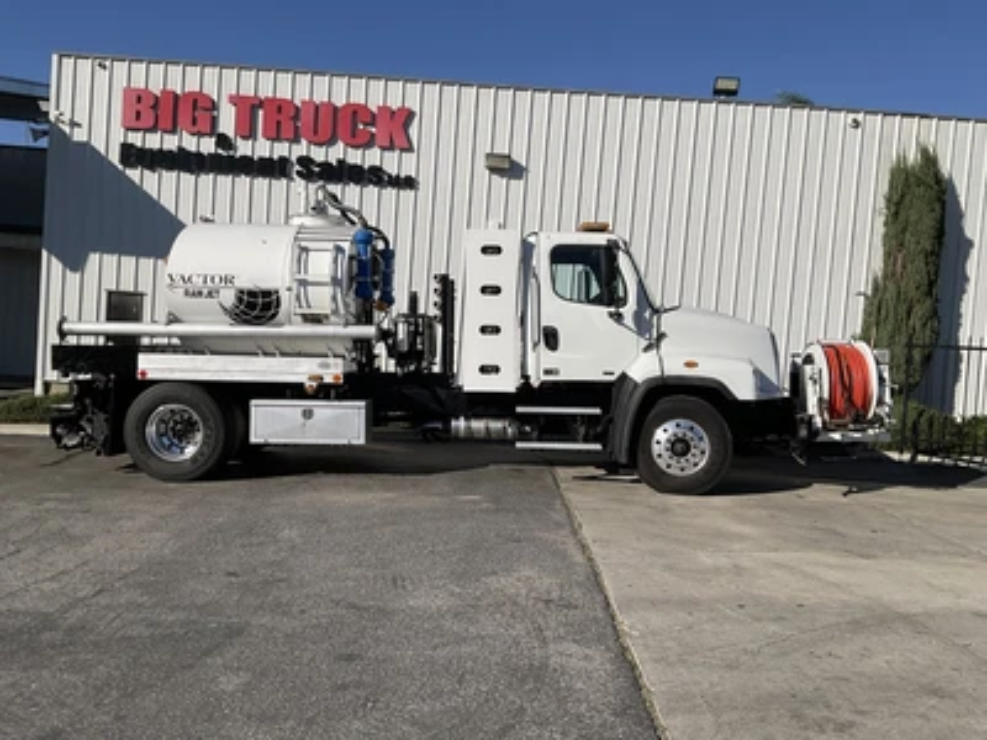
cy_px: 370
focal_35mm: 29
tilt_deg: -2.8
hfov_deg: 61.7
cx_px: 494
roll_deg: -5.2
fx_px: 827
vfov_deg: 48.2
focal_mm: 3
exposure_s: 1/3788
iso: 16
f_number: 1.8
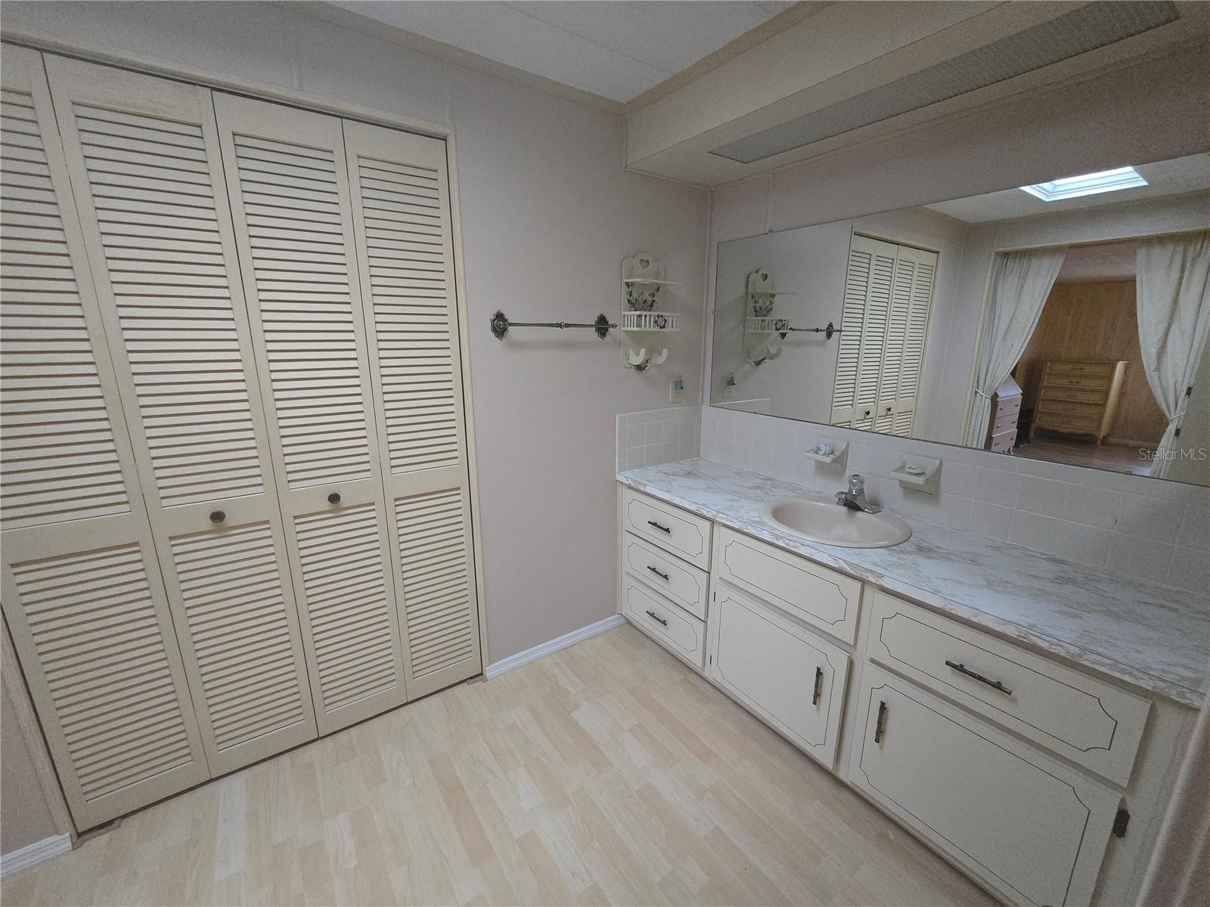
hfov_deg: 106.2
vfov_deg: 89.9
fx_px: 454
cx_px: 605
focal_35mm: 13
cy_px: 454
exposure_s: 1/60
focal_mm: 2.2
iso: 1000
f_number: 2.2
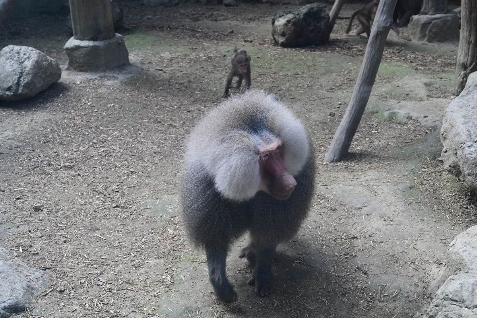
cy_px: 159
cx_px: 238
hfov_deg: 39.6
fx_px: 662
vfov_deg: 27.0
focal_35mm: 50
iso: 800
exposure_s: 1/80
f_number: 8
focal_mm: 50
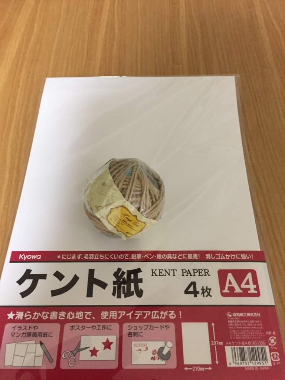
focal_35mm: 29
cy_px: 190
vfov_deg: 61.7
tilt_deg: -59.4
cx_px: 142
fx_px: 318
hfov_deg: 48.2
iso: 250
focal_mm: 4.15
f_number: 2.2
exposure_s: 1/20
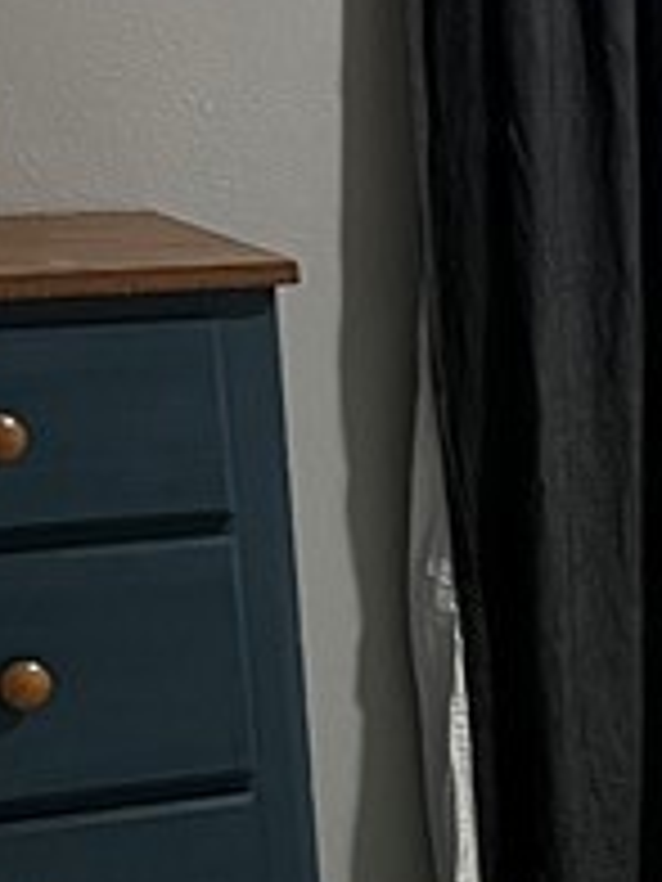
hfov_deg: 9.6
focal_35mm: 136
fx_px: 3468
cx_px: 1599
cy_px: 801
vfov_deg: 14.4
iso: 200
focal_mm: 5.7
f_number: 1.5
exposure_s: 1/60
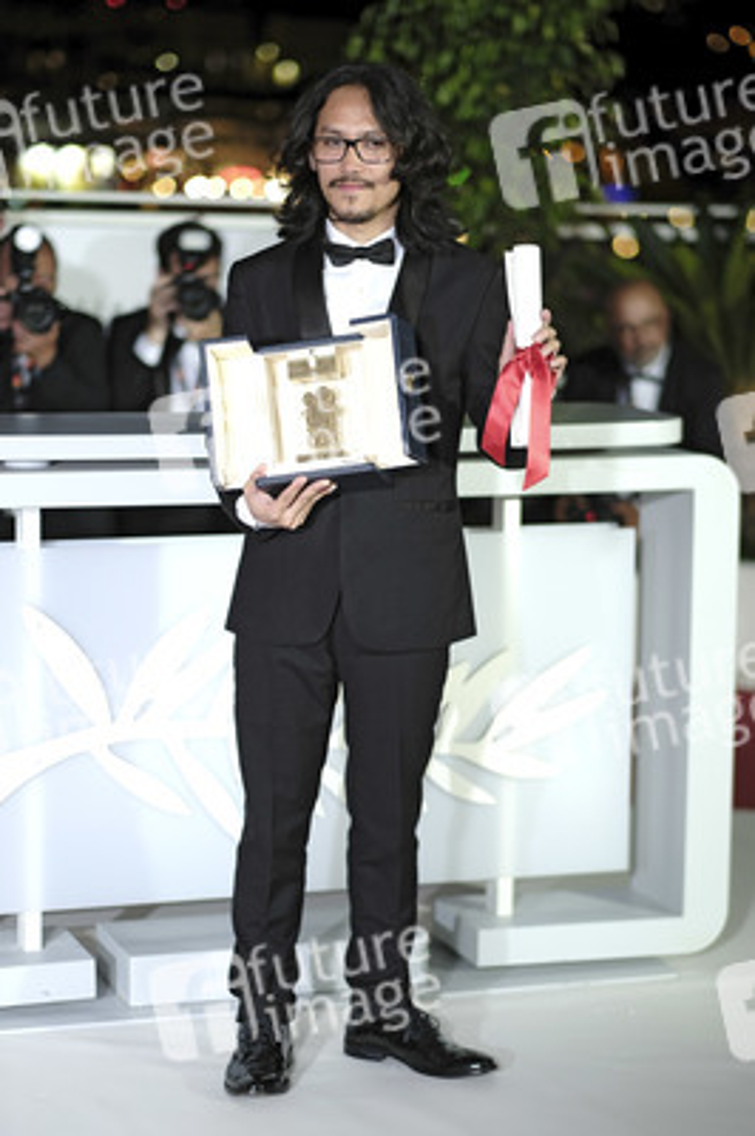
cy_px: 568
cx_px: 378
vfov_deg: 24.2
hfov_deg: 16.2
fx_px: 2647
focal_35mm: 84
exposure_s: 1/160
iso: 500
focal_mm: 56
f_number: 1.2
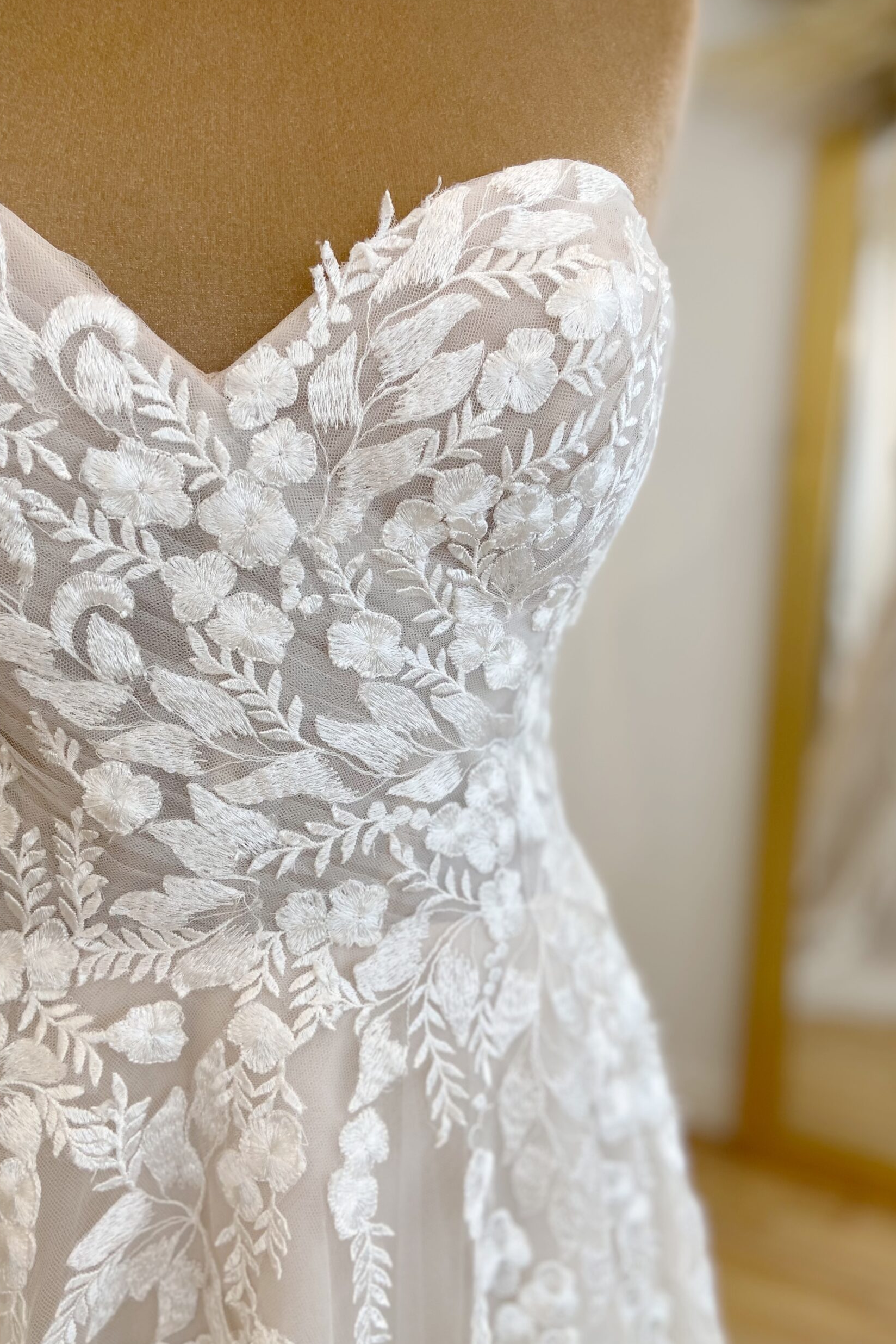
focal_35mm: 28
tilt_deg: -9.1
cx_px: 462
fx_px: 1045
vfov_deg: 65.5
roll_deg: -0.7
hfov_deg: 46.4
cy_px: 688
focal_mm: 4.25
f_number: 1.8
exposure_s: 1/100
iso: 80
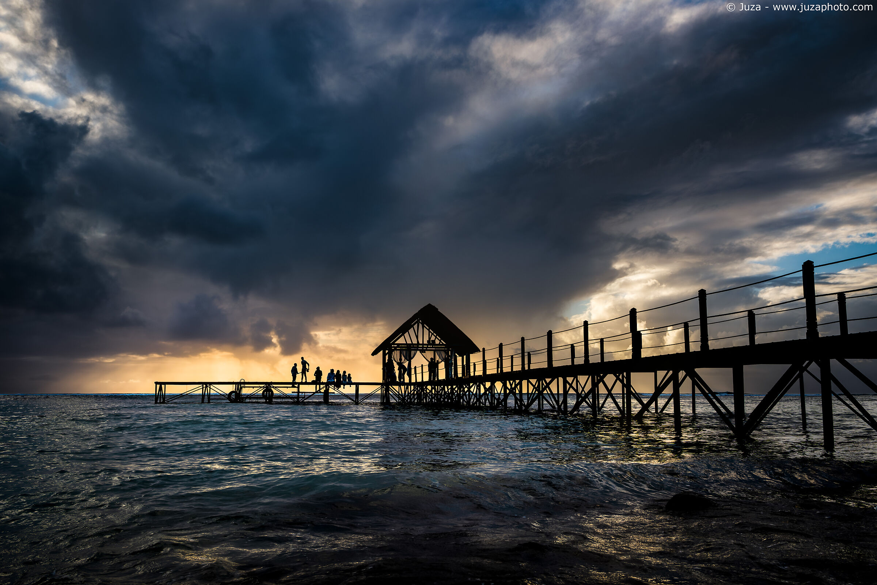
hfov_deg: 61.9
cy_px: 292
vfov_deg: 43.6
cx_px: 438
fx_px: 731
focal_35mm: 30
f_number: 8
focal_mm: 20
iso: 100
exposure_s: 1/160
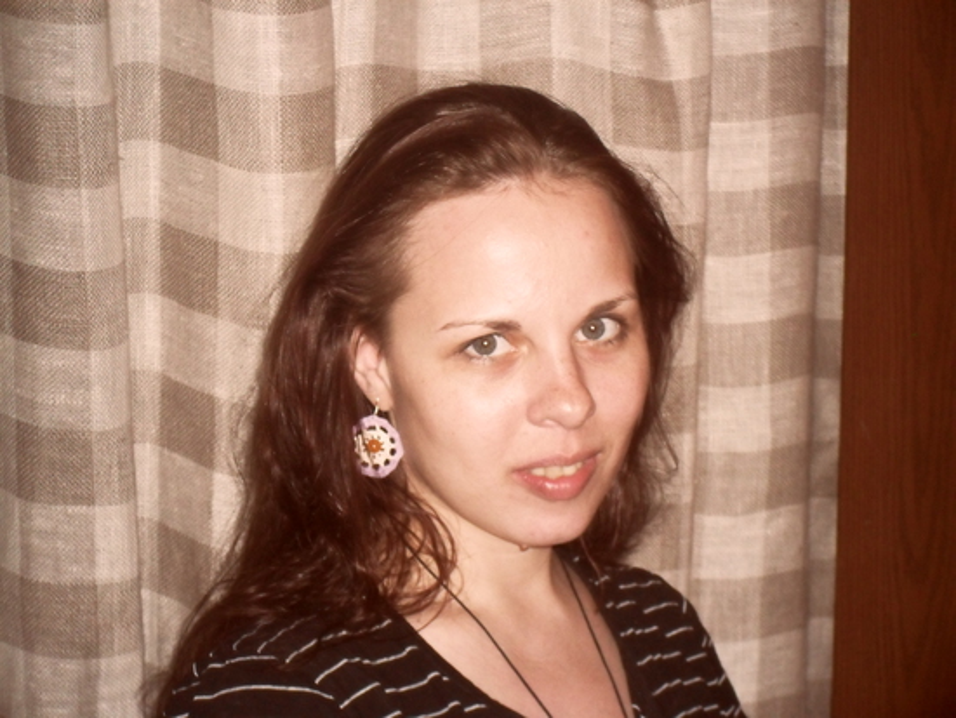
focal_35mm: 105
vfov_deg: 14.1
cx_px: 478
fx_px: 2901
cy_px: 359
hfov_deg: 18.7
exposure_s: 1/60
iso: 320
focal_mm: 18.9
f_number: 5.8
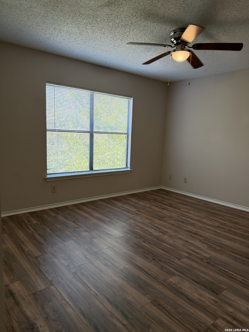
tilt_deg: -8.8
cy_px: 166
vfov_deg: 71.6
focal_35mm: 24
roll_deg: -2.6
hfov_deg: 56.8
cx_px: 124
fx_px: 230
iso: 200
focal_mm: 6.76
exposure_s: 1/140
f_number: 1.78
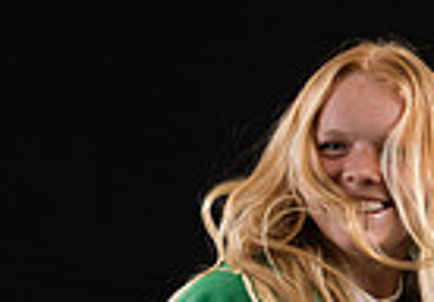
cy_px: 492
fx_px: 2444
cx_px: 353
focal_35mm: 200
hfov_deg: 10.1
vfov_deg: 6.9
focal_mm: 46.5
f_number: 4
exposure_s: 1/160
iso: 80
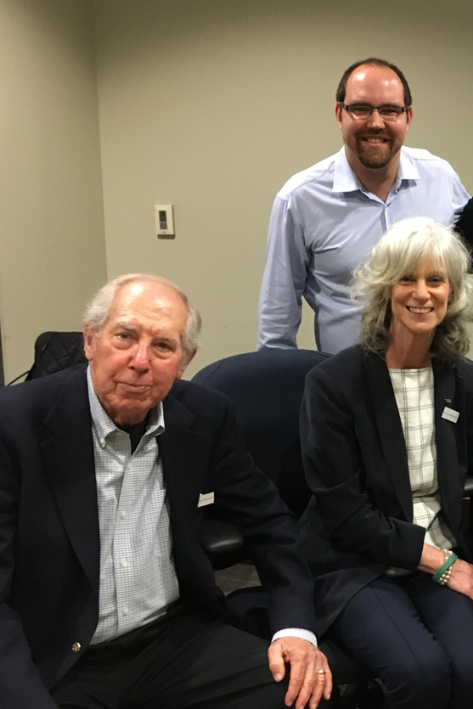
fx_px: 1024
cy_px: 369
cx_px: 552
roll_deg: -0.7
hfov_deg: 23.9
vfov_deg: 38.2
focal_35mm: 52
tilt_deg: -9.2
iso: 200
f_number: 2.2
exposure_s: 1/15
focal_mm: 4.15
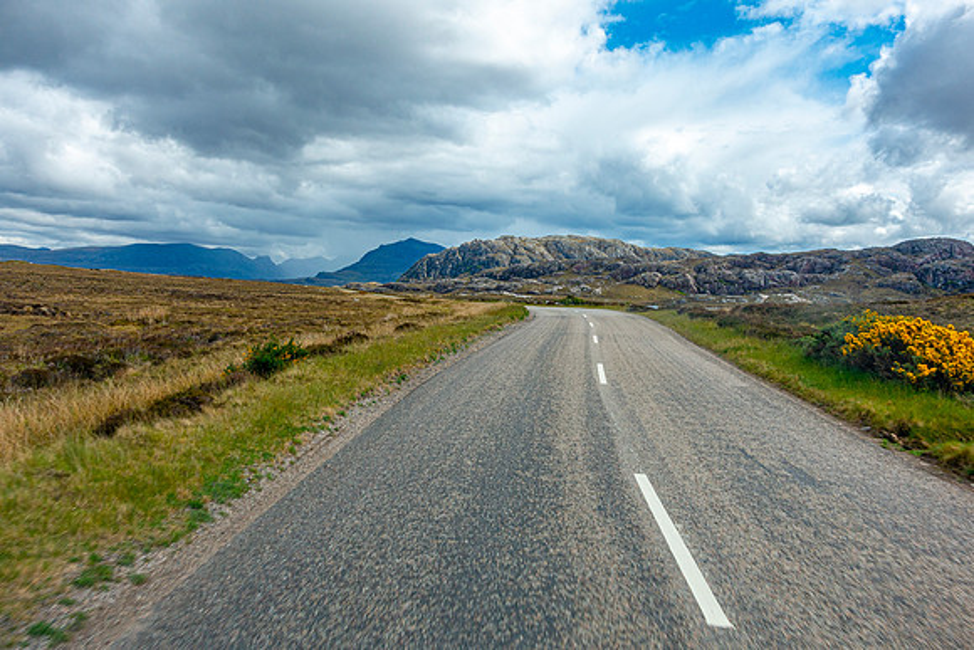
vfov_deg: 48.0
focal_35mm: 27
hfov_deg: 67.4
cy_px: 325
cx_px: 487
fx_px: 731
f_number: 7.1
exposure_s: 1/250
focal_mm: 10.07
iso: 125
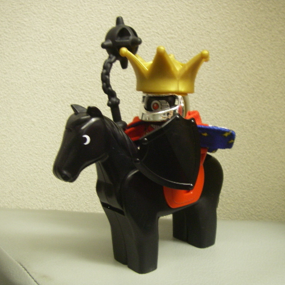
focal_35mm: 45
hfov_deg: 37.5
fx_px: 419
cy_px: 142
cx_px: 153
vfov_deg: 37.6
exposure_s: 1/4
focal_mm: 6.3
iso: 200
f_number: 3.3
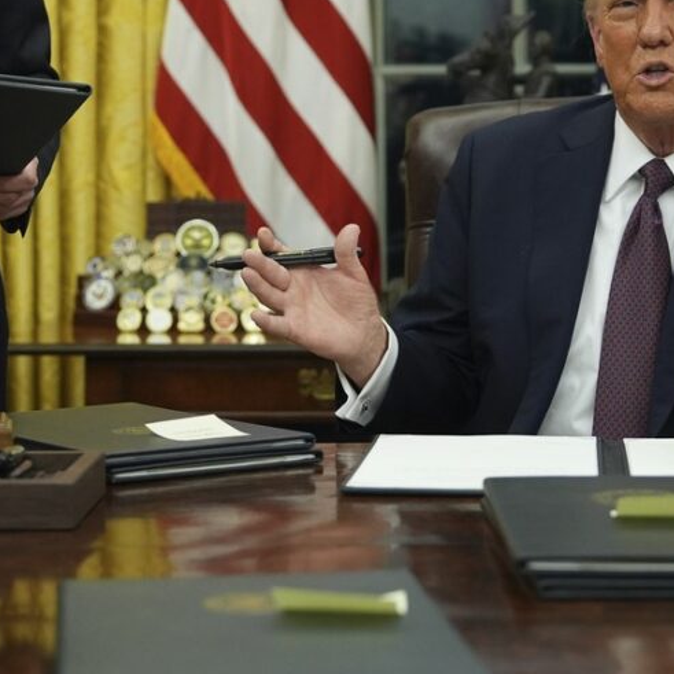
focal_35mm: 102
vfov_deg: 16.9
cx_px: 317
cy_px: 117
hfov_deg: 17.1
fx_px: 2247
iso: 2000
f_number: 2.8
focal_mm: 46
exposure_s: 1/200
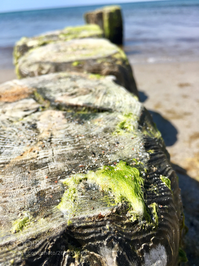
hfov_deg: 48.2
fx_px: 222
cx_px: 100
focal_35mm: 29
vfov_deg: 61.7
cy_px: 133
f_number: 2.2
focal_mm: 4.15
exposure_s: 1/1099
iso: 25
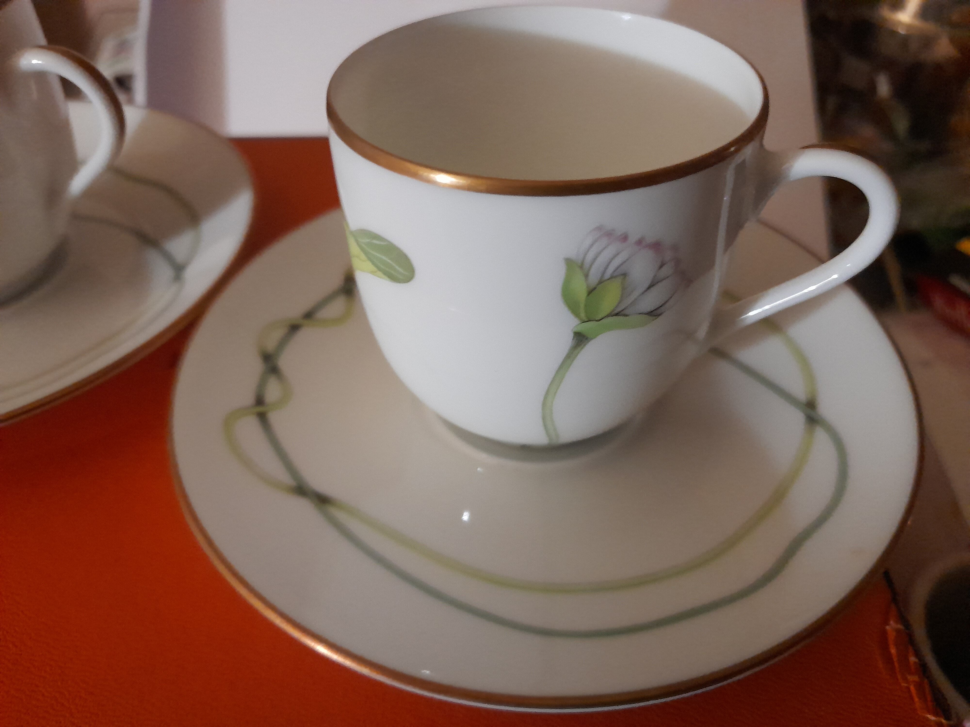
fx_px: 701
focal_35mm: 25
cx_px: 485
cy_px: 364
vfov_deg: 54.9
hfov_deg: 69.4
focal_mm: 4.6
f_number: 2
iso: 640
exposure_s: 1/20
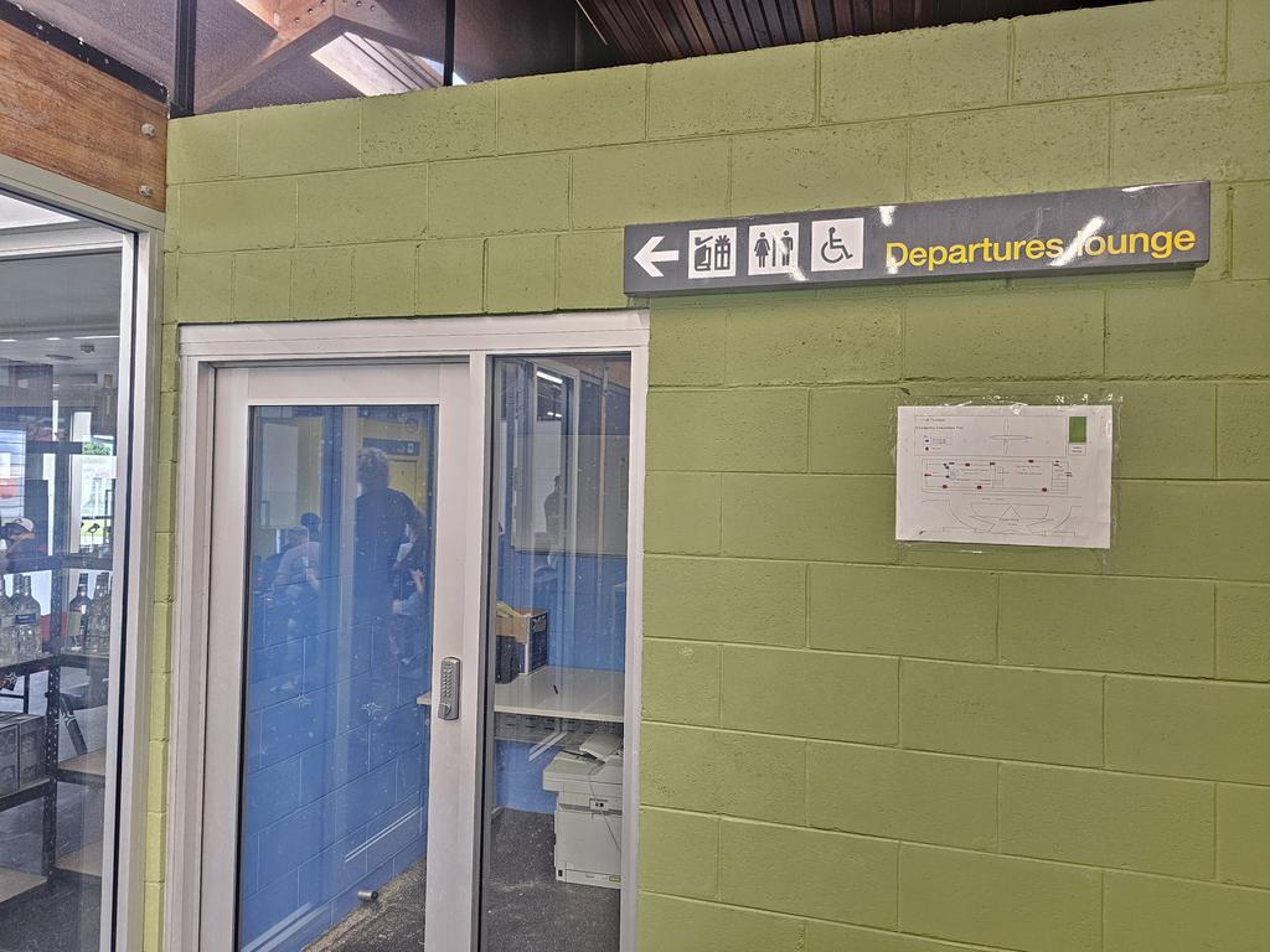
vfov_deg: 58.9
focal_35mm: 23
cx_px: 635
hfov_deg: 73.9
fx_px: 844
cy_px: 476
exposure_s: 1/50
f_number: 1.7
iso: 640
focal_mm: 6.3
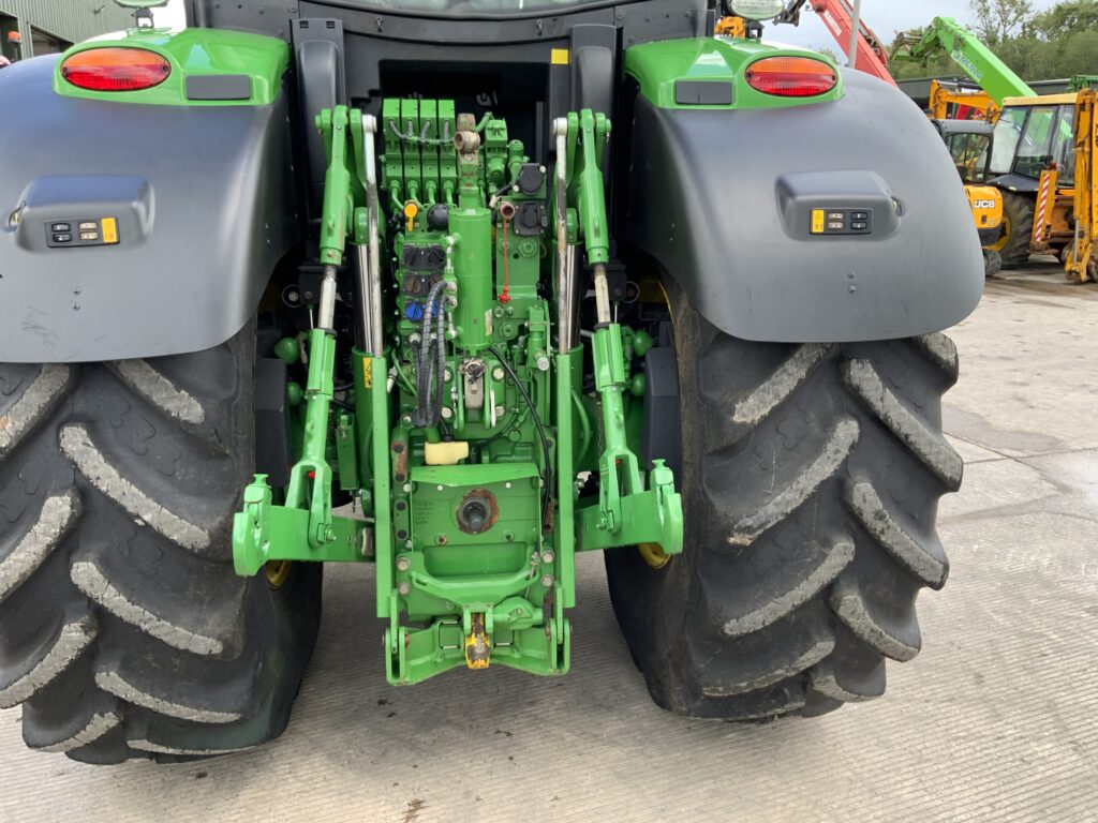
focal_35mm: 29
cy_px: 412
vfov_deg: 48.2
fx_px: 920
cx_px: 549
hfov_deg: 61.7
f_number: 1.8
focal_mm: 3
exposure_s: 1/130
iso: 16
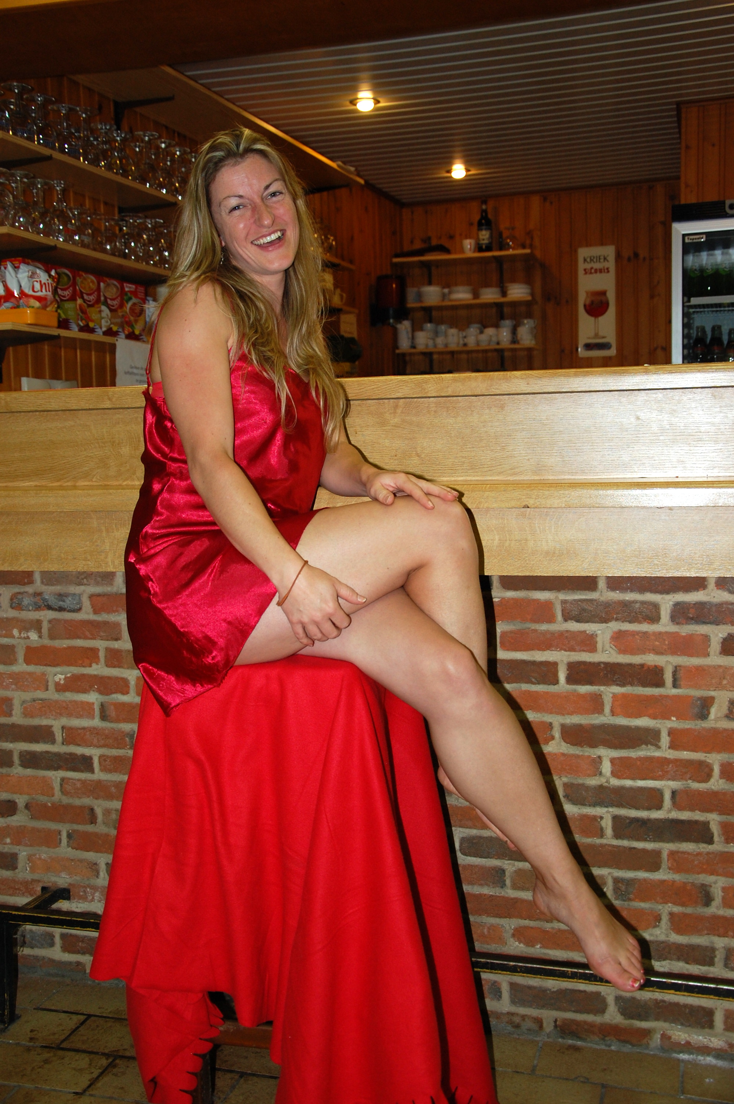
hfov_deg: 34.1
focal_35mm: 39
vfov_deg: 49.6
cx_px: 367
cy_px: 552
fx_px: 1195
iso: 400
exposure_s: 1/60
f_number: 4
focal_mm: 26
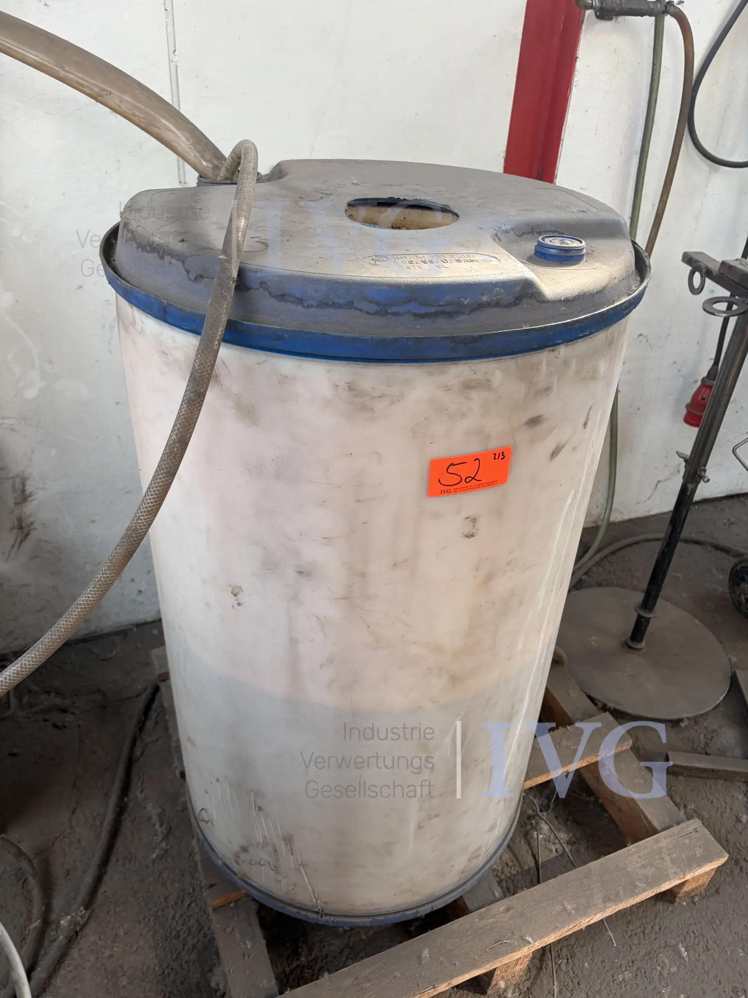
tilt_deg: -33.6
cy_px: 499
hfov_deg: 53.1
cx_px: 374
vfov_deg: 67.3
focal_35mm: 26
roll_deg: -2.4
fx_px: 749
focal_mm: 5.96
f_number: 1.6
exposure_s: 1/121
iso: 50
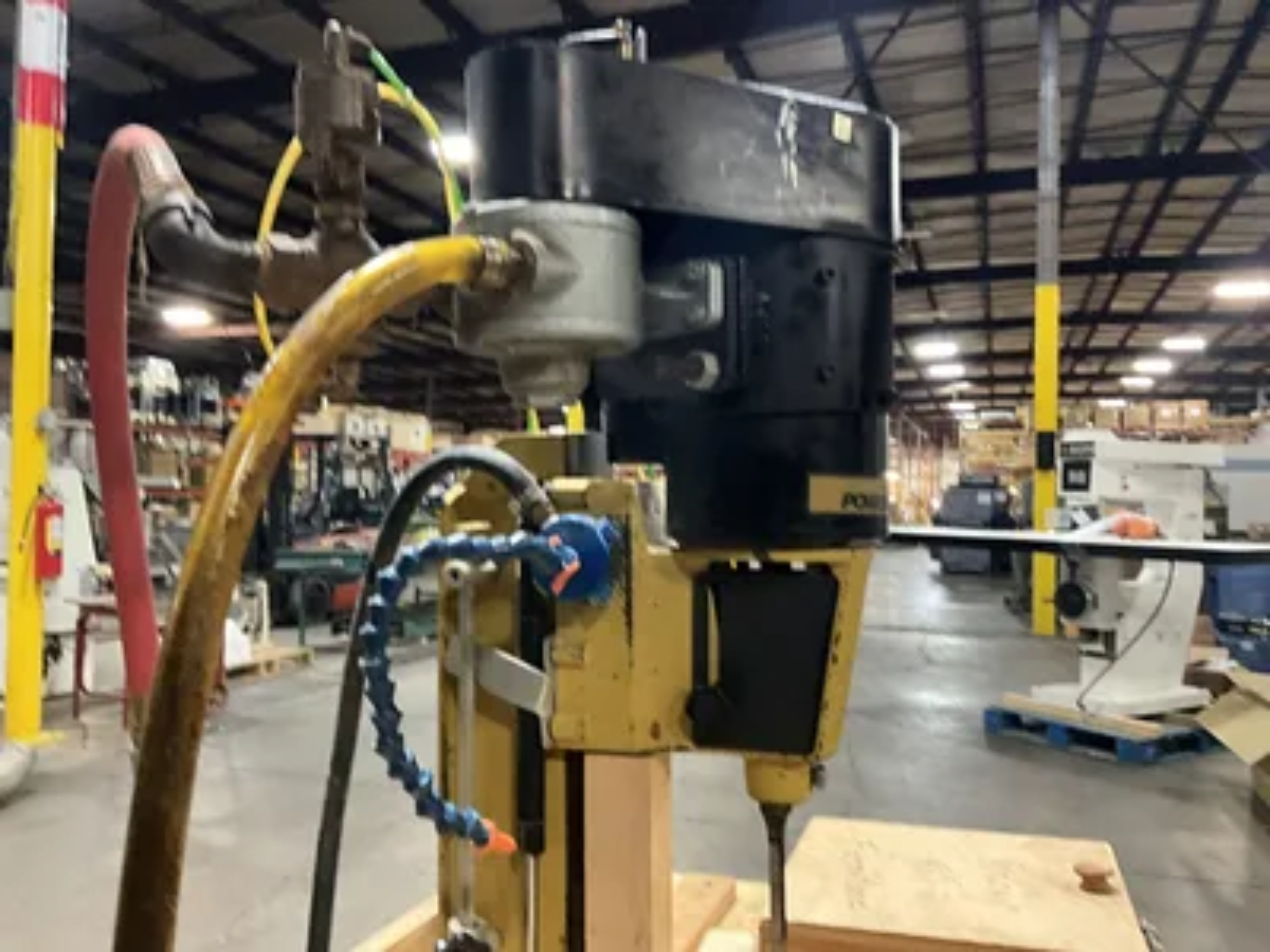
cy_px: 476
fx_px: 1064
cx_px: 635
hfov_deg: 61.7
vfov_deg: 48.2
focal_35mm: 29
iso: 400
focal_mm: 3
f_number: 1.8
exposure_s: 1/30
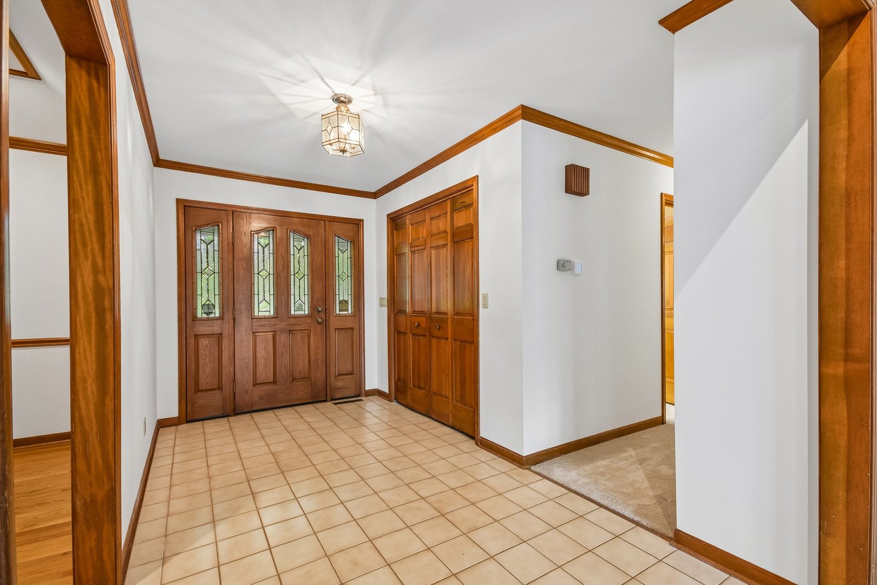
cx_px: 438
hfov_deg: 100.4
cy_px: 292
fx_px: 365
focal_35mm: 15
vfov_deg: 77.3
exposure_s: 1/8
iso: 400
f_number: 8
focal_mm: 10
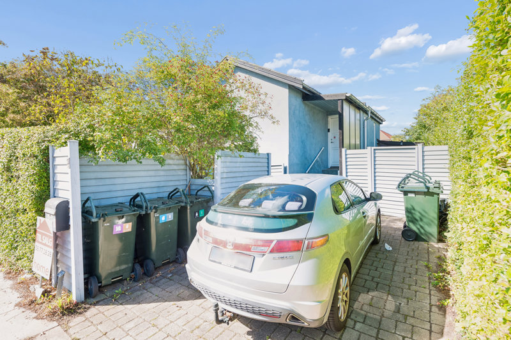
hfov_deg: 93.3
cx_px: 256
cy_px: 170
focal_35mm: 17
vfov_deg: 70.4
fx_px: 241
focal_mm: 17
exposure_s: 1/80
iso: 250
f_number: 10
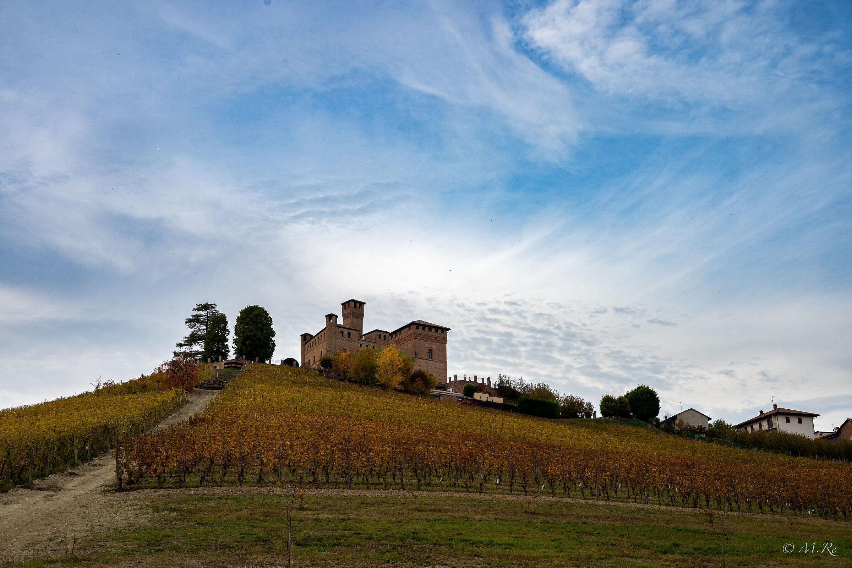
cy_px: 284
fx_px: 947
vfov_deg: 33.4
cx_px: 426
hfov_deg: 48.5
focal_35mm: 40
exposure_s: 1/125
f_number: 8
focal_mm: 40
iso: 125
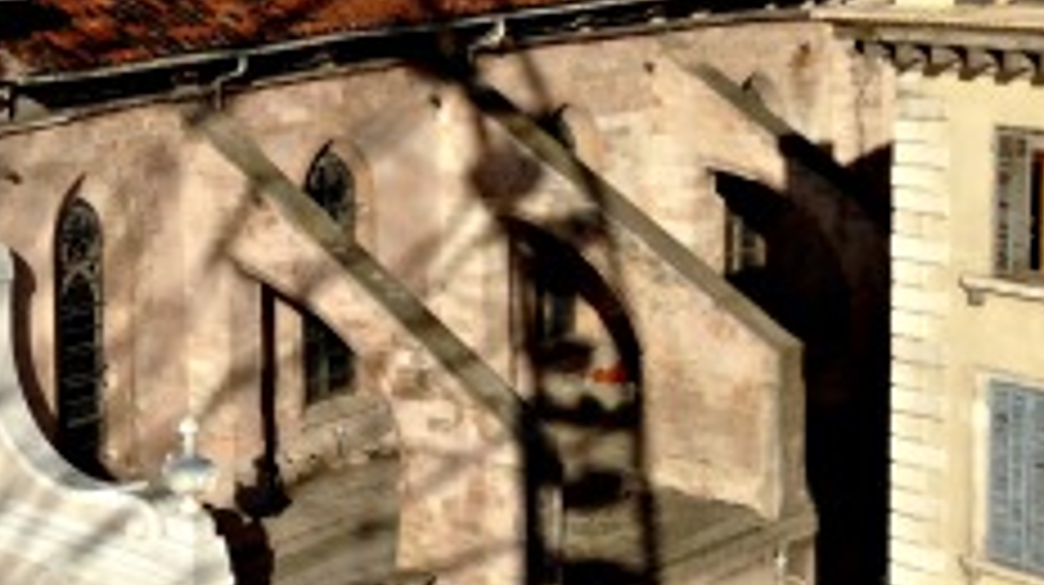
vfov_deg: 13.9
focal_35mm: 86
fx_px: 2379
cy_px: 68
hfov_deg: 24.0
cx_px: 74
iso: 50
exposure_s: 1/3876
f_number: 2.4
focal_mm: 4.12
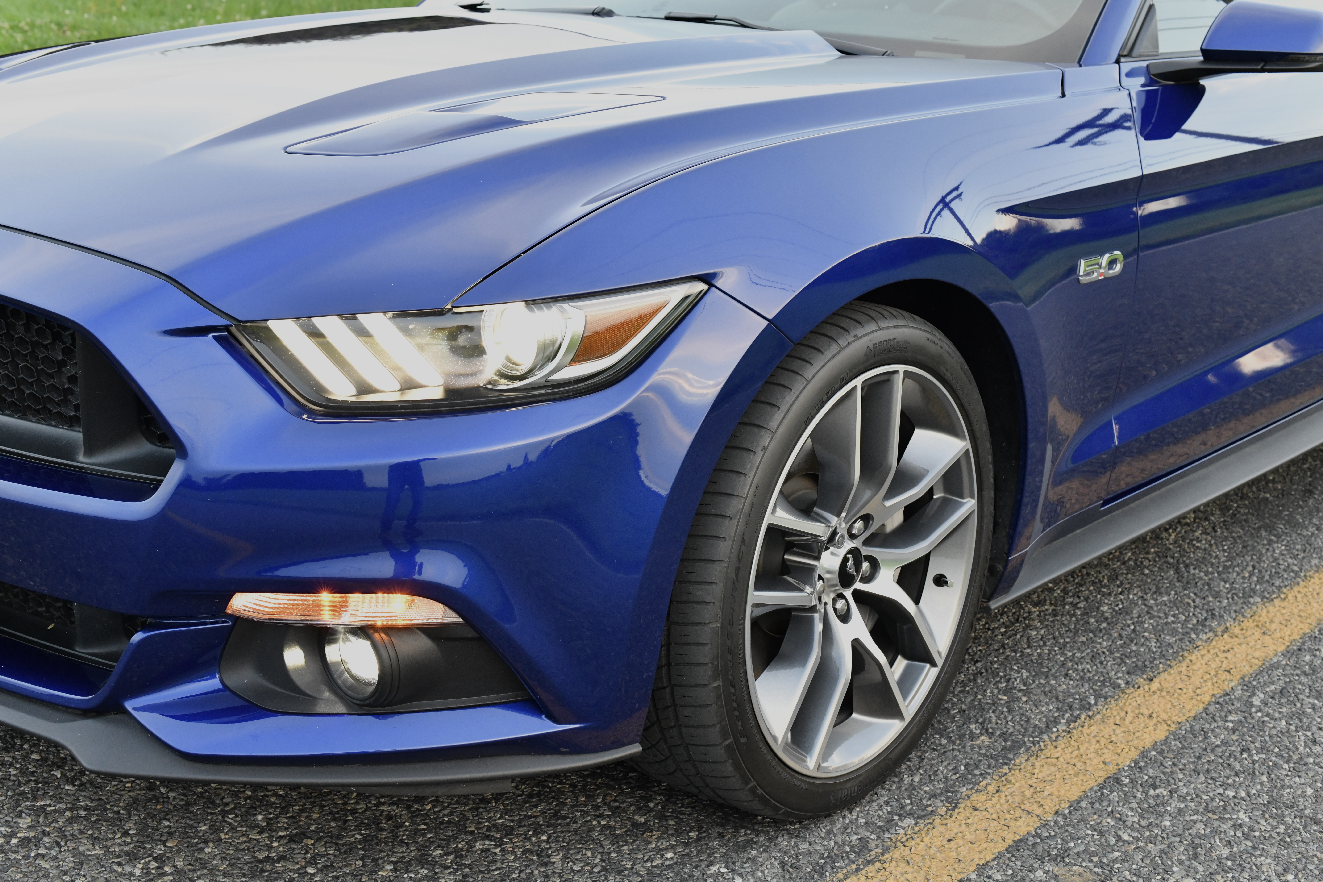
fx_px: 1837
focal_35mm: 50
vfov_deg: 27.0
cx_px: 662
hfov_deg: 39.6
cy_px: 441
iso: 2500
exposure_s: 1/80
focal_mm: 50
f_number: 9
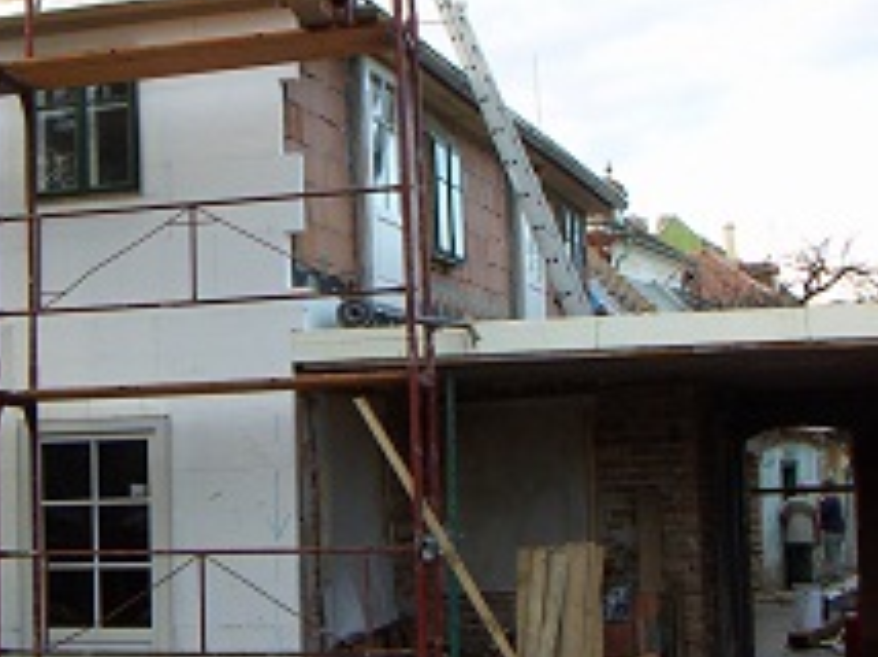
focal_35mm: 59
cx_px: 201
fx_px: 1495
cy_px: 386
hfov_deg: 32.0
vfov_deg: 24.7
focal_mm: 4.7
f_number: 2.8
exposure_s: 1/125
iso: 50
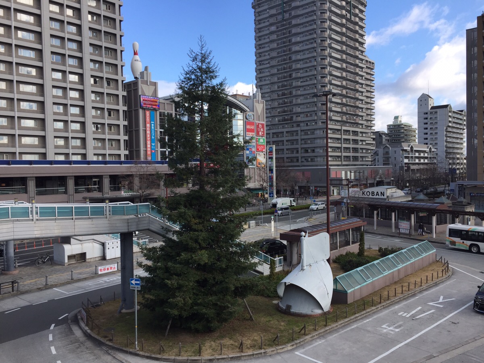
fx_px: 405
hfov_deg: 61.7
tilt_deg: -0.6
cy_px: 182
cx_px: 242
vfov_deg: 48.2
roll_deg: +0.3
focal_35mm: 29
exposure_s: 1/920
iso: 32
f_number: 2.2
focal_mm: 4.15
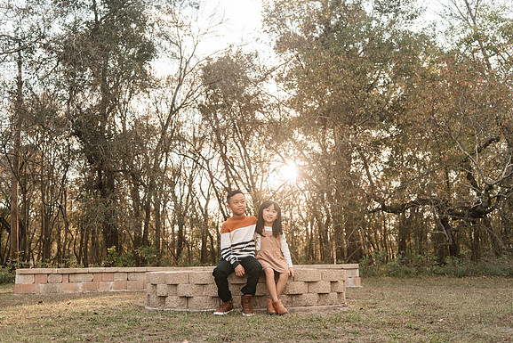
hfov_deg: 51.9
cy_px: 172
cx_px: 257
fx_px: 527
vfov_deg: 36.0
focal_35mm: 37
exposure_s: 1/160
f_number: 4
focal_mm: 35
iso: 125
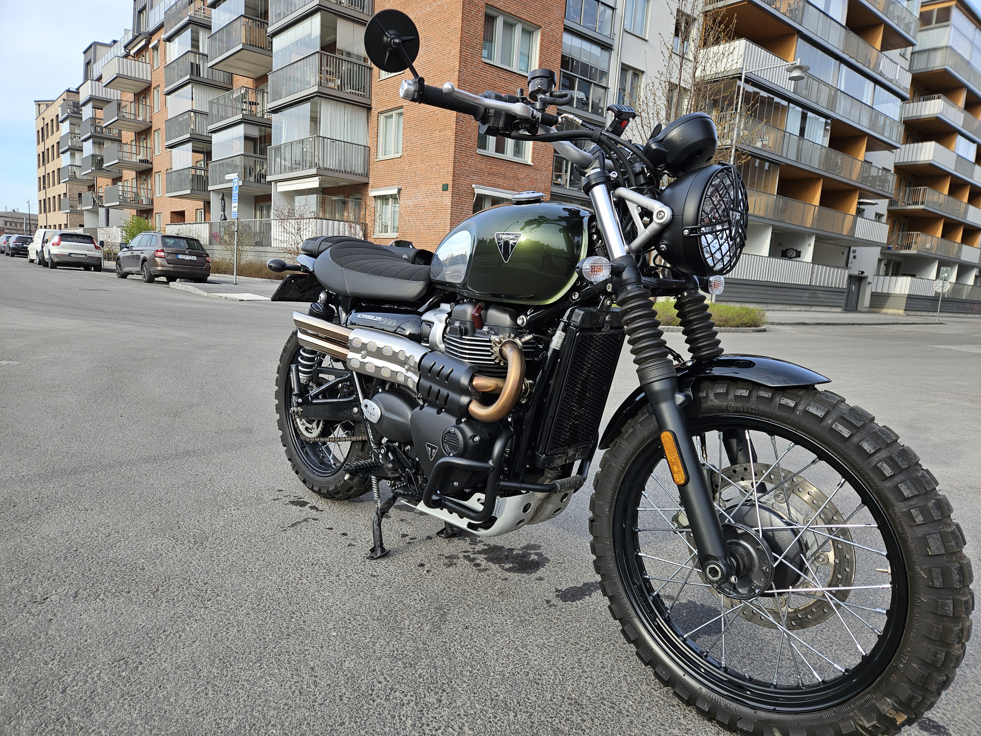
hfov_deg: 73.9
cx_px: 490
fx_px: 652
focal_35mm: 23
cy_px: 368
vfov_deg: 58.9
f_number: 1.8
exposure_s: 1/321
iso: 25
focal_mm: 5.4
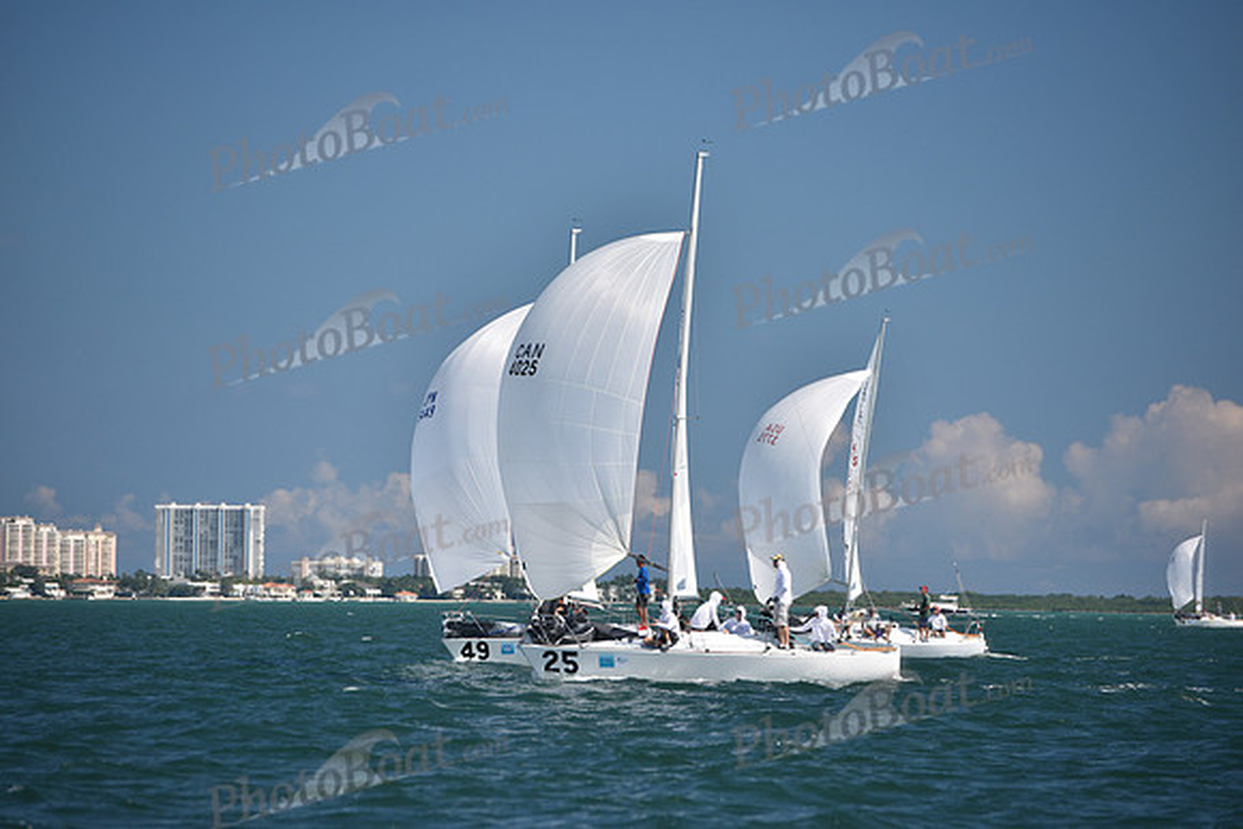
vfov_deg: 6.9
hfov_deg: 10.3
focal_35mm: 200
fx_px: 6907
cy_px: 414
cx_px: 622
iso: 250
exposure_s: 1/1250
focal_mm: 200
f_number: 4.5
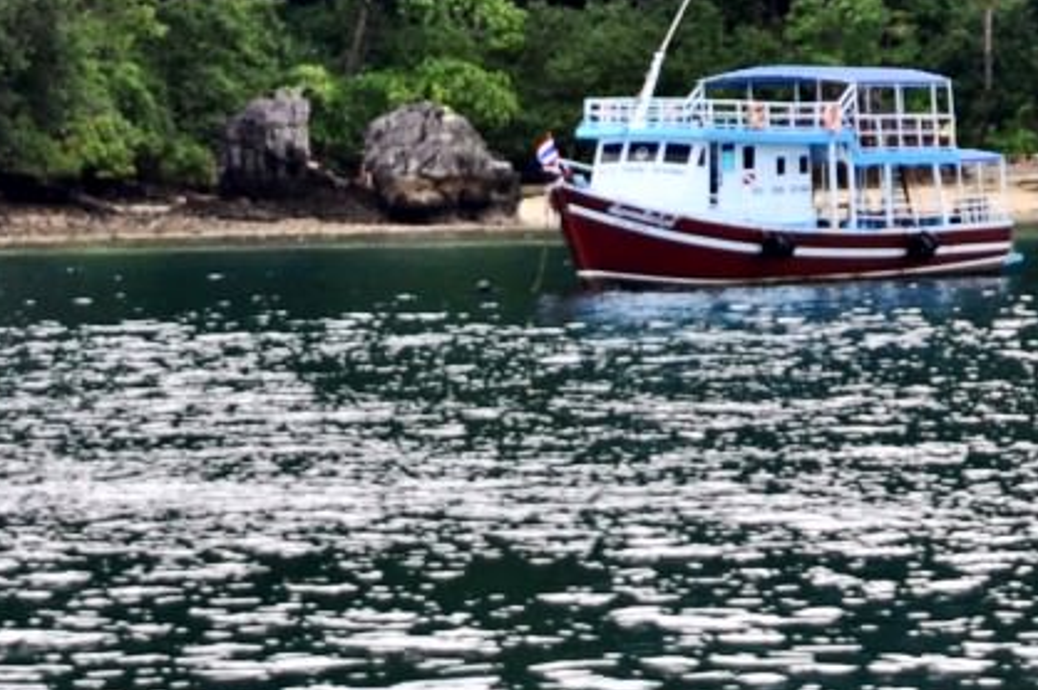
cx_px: 1060
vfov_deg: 3.6
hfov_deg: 5.5
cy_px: -804
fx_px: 10746
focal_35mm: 373
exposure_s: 1/125
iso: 200
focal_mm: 52
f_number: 5.6
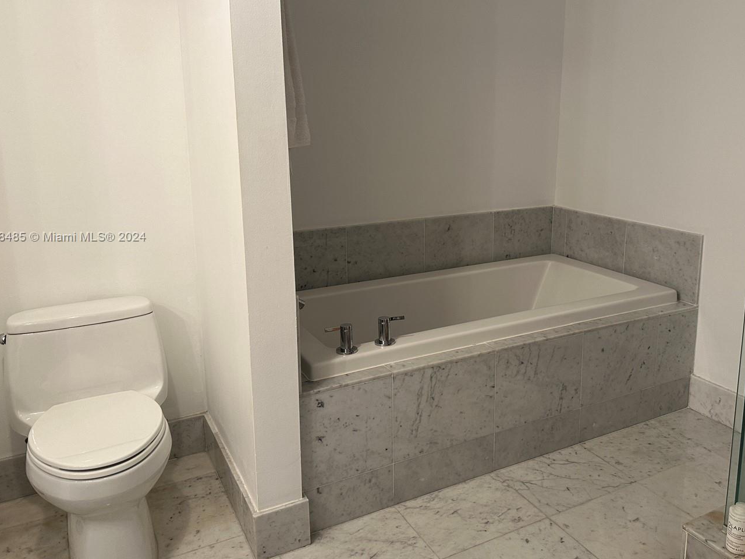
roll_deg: -0.5
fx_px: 646
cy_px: 238
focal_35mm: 30
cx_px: 425
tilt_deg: -11.0
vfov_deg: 46.6
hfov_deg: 59.7
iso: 160
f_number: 1.78
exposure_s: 1/60
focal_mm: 6.86
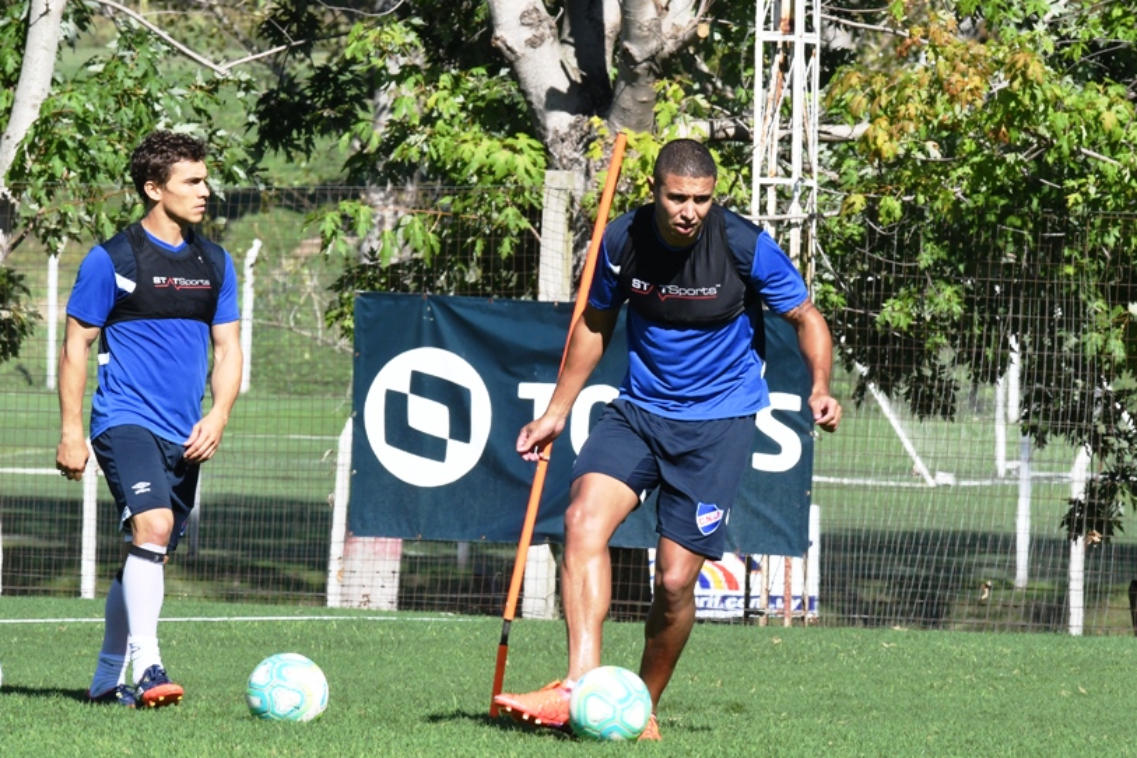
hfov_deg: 3.6
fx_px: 17906
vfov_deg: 2.4
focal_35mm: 567
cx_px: 639
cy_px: 357
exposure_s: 1/640
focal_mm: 300
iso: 1250
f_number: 18
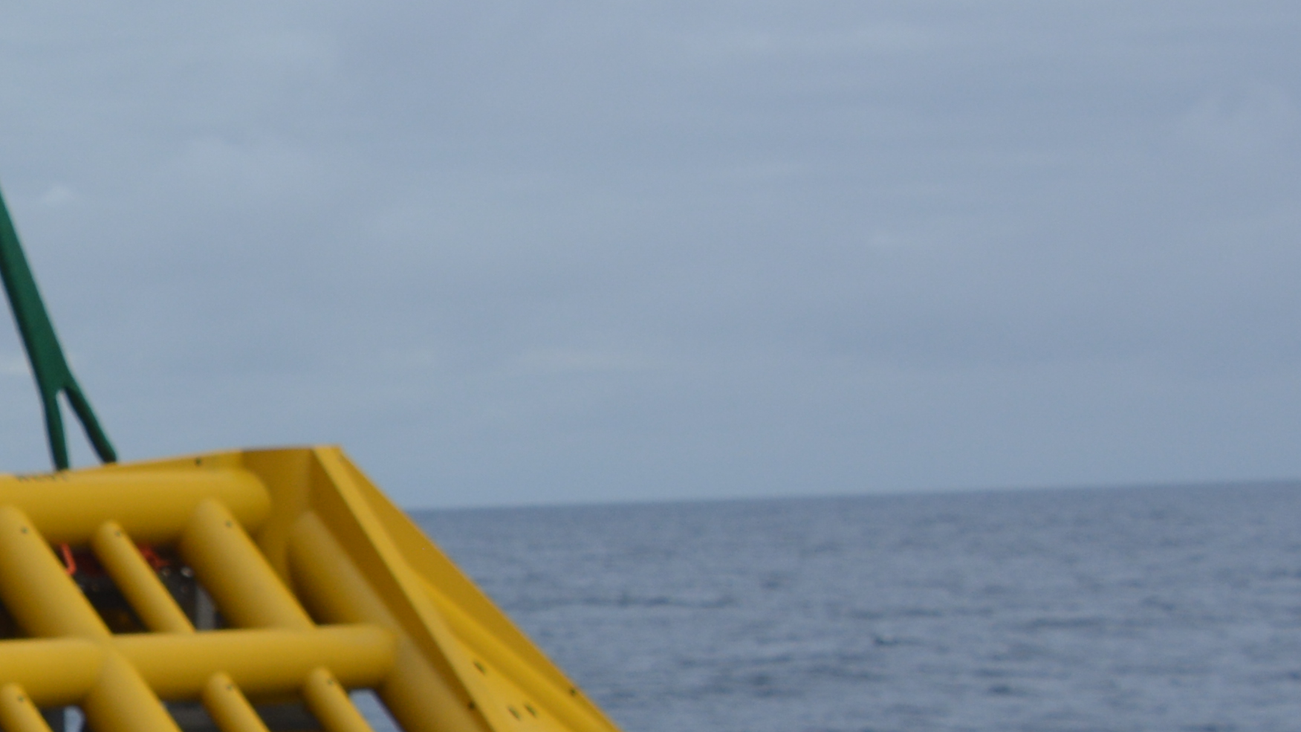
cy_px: 609
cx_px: -695
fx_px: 4830
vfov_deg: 8.6
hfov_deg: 14.3
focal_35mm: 140
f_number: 8
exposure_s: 1/250
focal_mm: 26
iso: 200
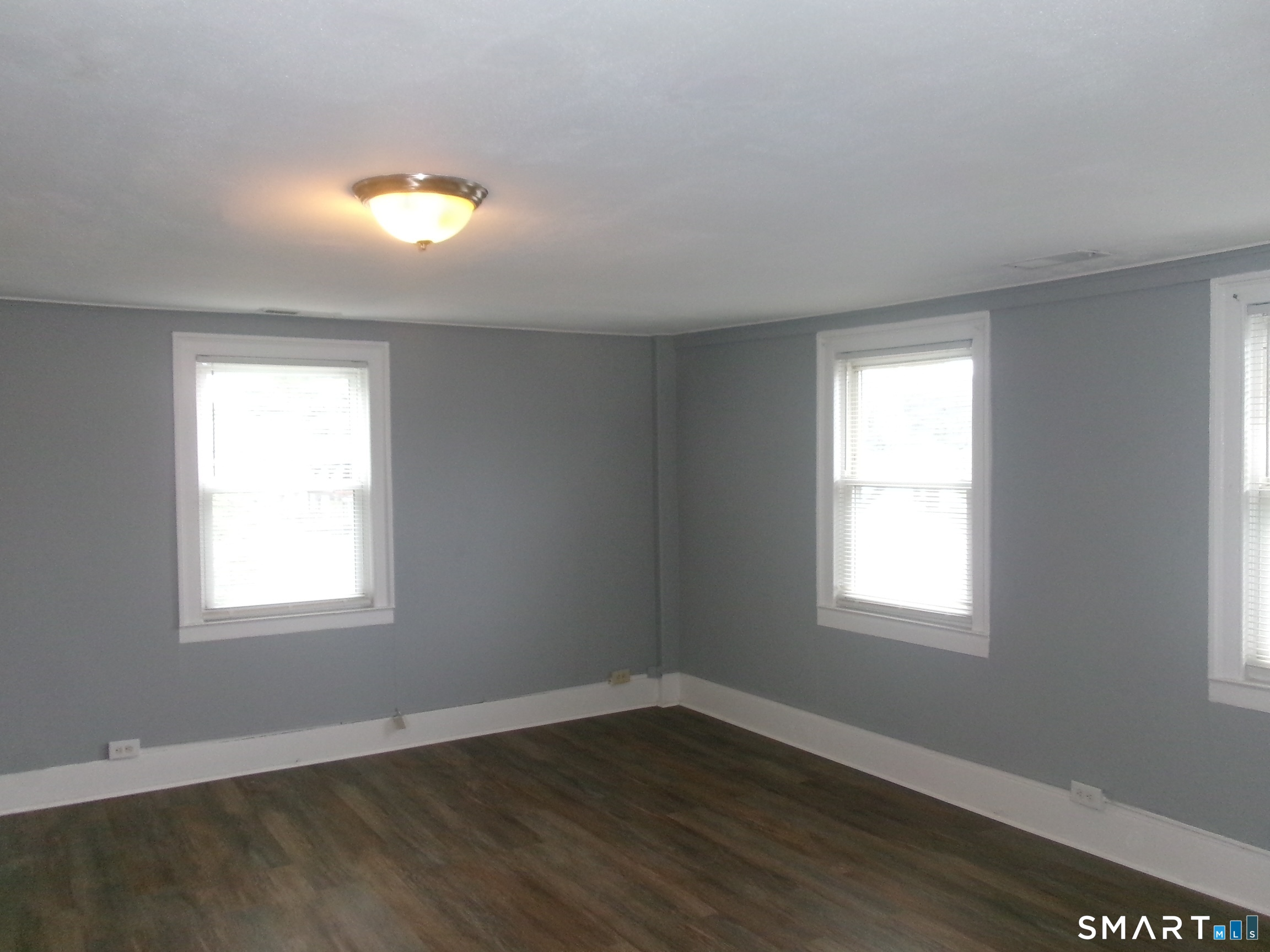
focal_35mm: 28
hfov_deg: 63.4
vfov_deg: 49.7
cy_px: 476
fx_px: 1027
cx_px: 635
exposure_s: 1/34
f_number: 3.9
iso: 400
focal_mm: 5.1
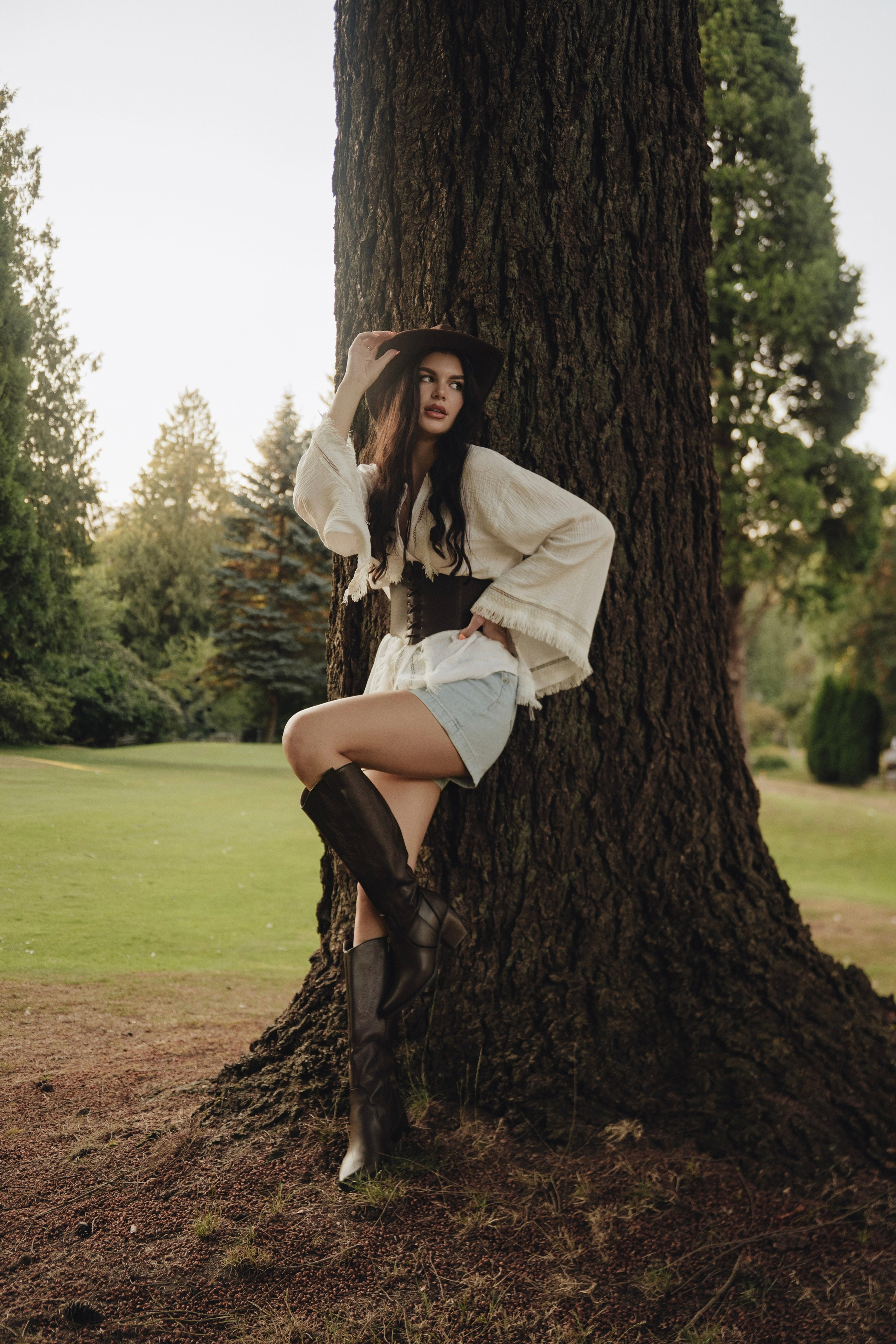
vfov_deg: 52.9
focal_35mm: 36
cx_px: 448
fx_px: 1351
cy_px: 672
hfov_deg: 36.7
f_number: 2.8
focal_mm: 36.2
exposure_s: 1/320
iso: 320
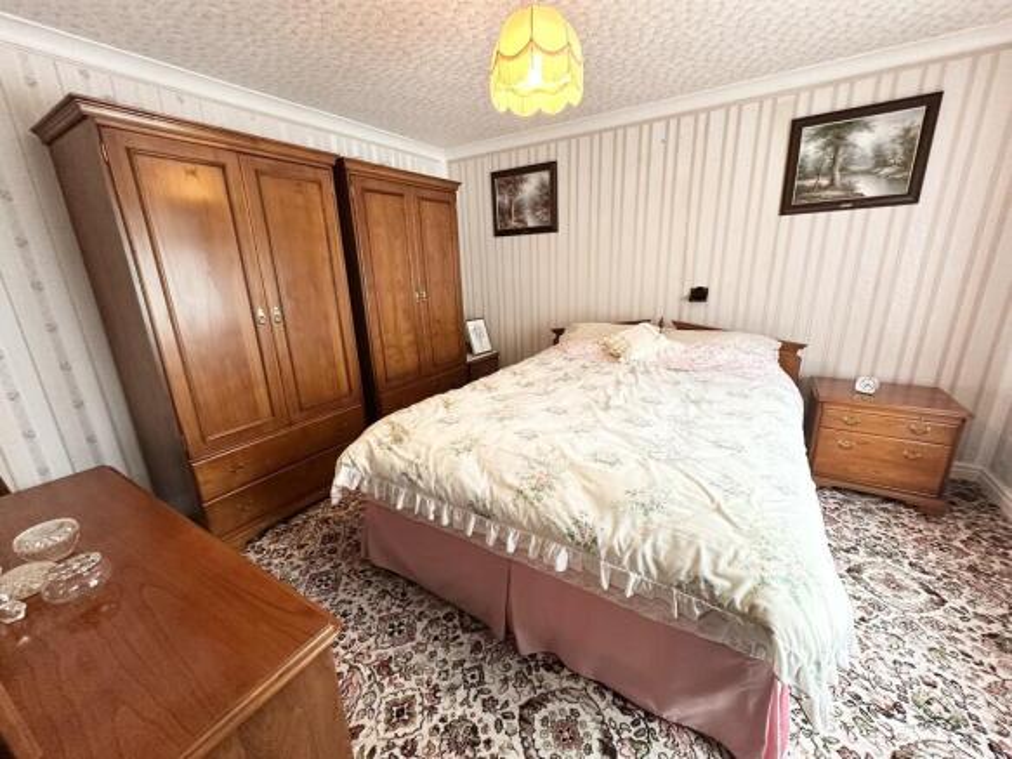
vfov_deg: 85.7
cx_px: 506
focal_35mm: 14
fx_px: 409
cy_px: 380
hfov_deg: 102.1
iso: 250
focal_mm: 2.22
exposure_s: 1/50
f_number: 2.2
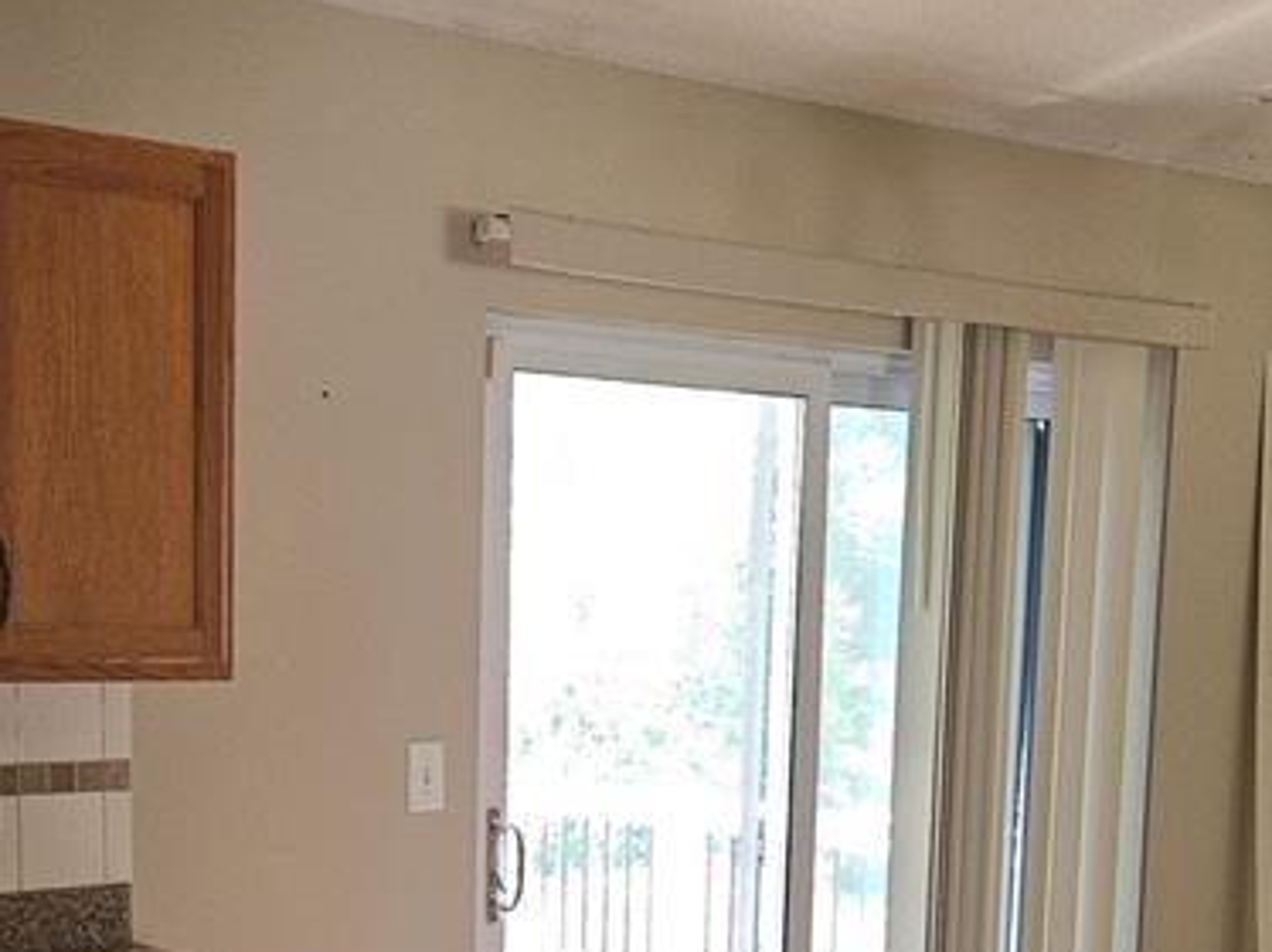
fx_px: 2314
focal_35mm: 63
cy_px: 949
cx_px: 378
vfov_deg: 22.4
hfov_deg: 30.4
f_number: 1.8
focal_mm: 5.4
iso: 100
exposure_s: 1/24
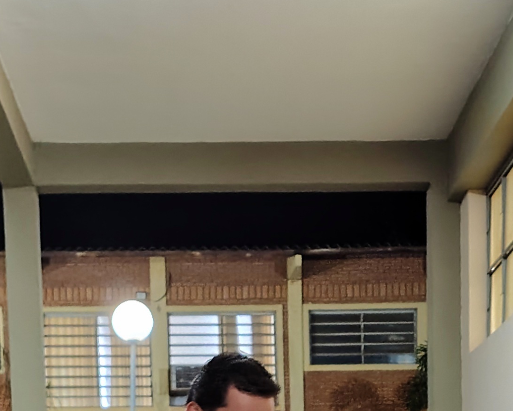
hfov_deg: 21.0
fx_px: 1382
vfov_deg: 15.1
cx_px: 271
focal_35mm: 91
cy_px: 687
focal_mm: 4.71
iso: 2266
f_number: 1.7
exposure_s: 1/20
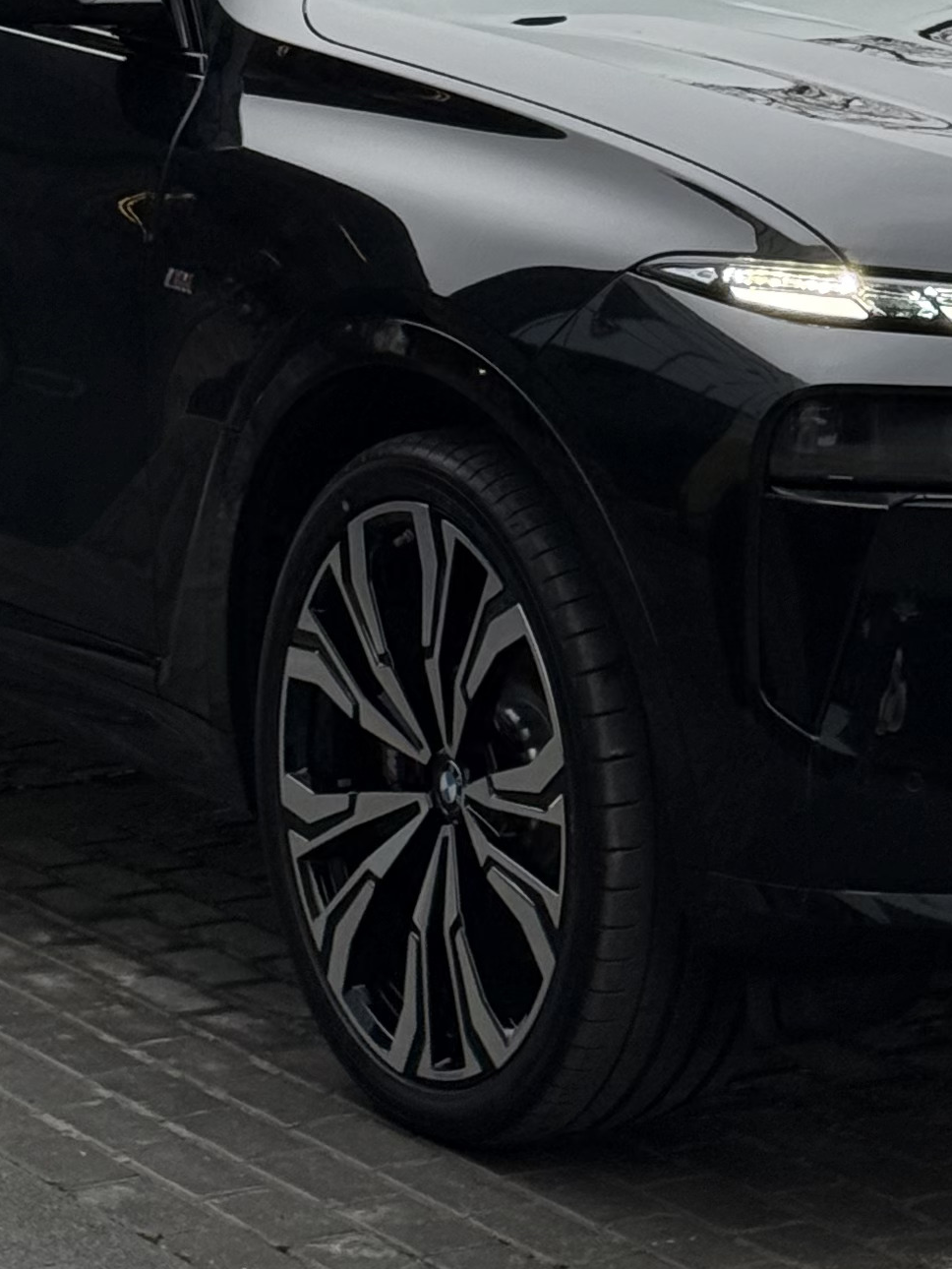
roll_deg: +0.0
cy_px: -555
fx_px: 5499
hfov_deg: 9.9
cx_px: 665
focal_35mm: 150
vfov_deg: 12.6
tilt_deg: +2.8
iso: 125
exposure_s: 1/163
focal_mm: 6.76
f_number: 1.78
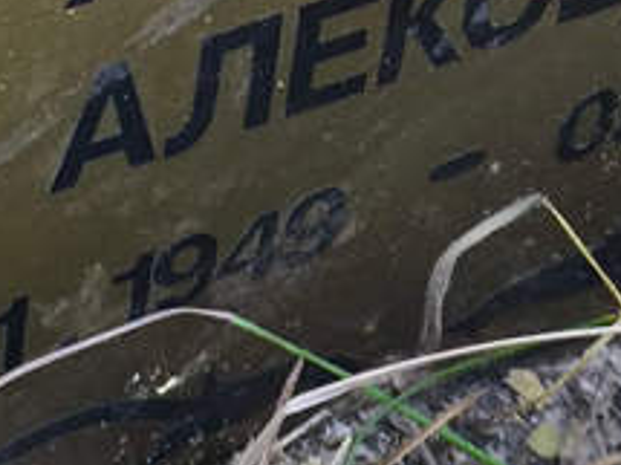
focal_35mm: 186
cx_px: 354
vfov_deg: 7.9
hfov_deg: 10.6
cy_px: -78
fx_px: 3335
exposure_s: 1/50
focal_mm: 4.71
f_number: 1.7
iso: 250
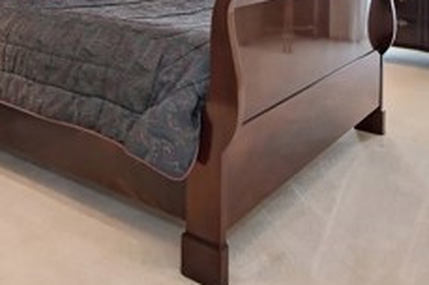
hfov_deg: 46.2
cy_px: -13
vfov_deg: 29.3
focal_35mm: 42
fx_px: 500
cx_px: 174
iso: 1000
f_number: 8
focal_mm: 10
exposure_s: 1/25
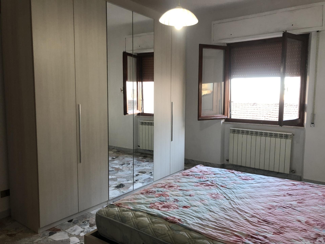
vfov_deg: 49.7
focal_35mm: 28
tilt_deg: -6.4
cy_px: 122
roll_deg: -0.2
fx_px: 263
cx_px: 162
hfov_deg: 63.4
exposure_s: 1/20
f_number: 1.8
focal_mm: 4
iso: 32
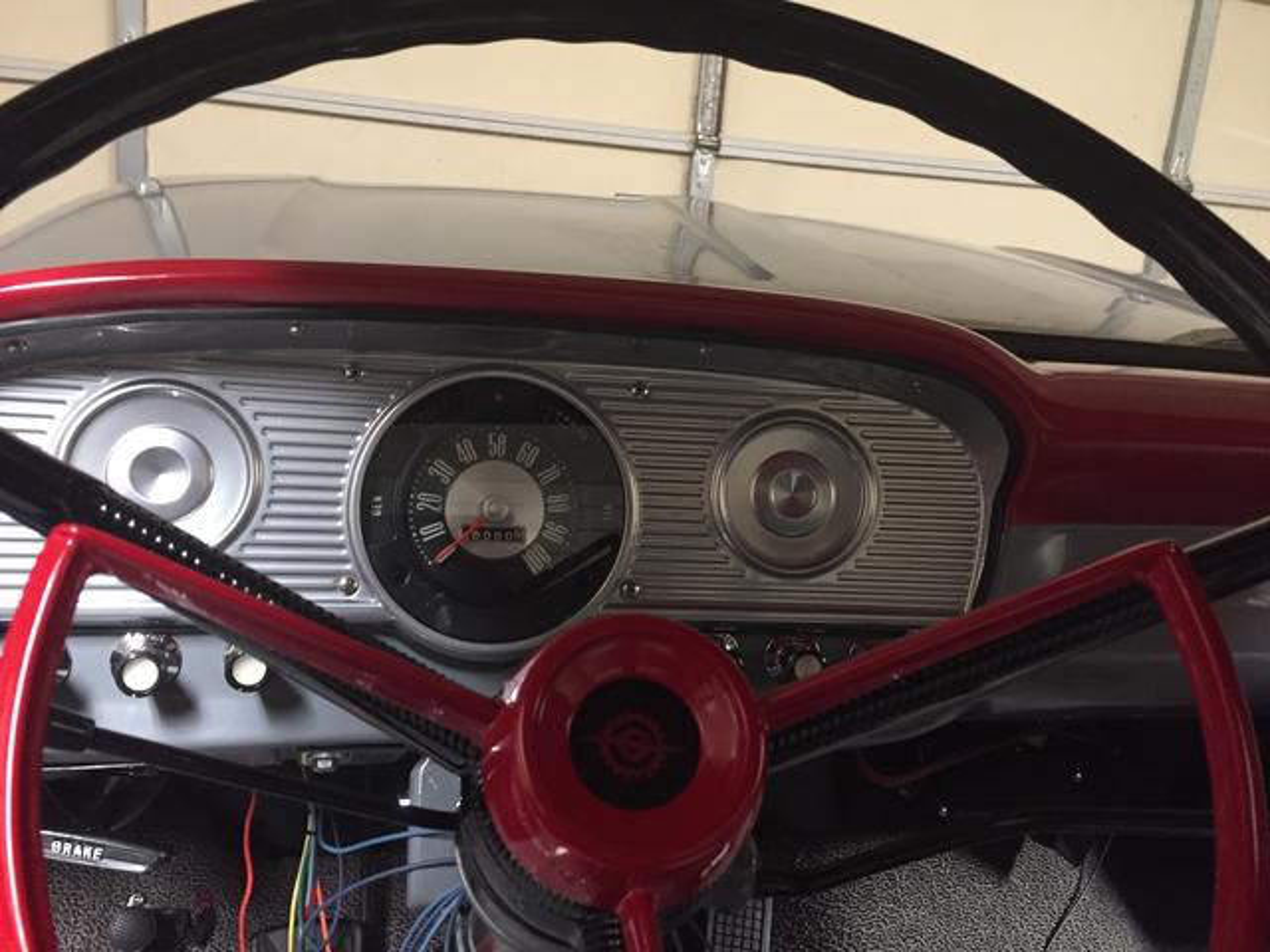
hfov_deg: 61.7
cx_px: 635
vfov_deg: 48.2
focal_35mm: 29
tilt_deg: -13.4
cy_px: 476
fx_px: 1064
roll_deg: -6.8
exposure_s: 1/15
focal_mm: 4.15
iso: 250
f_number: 2.2
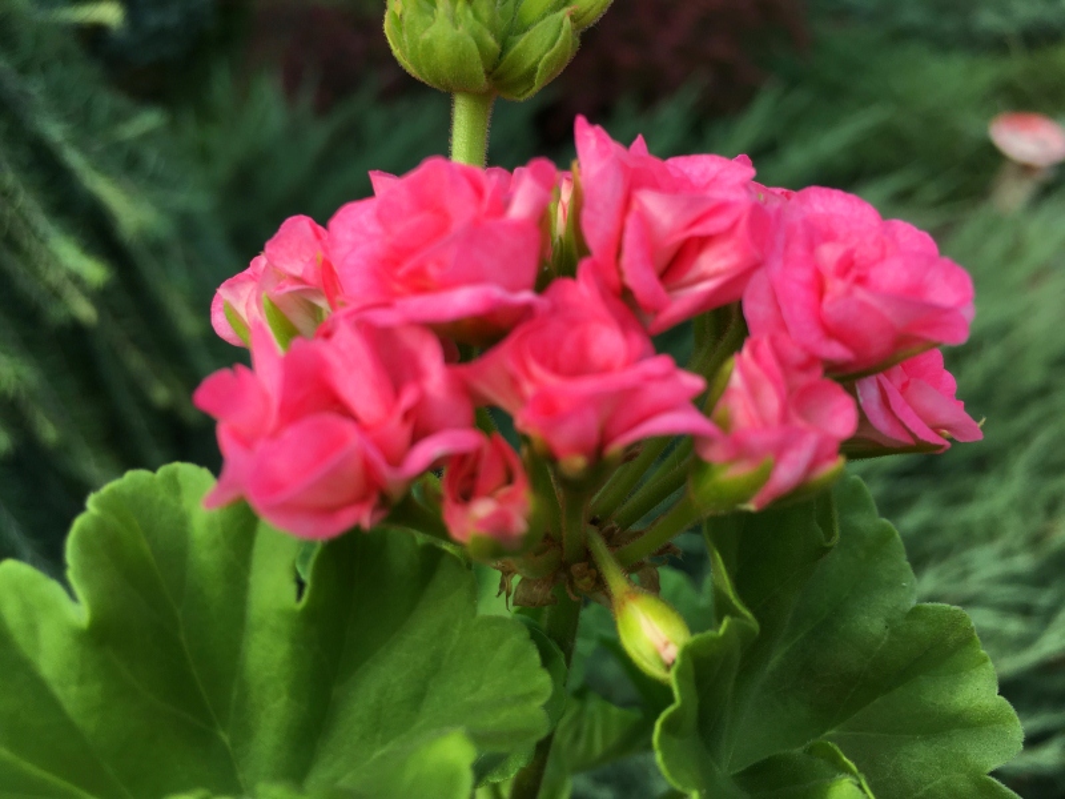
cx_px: 532
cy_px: 400
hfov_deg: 61.7
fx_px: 892
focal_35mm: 29
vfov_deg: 48.2
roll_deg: +3.9
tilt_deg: -35.1
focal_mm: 4.15
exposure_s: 1/493
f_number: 2.2
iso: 25
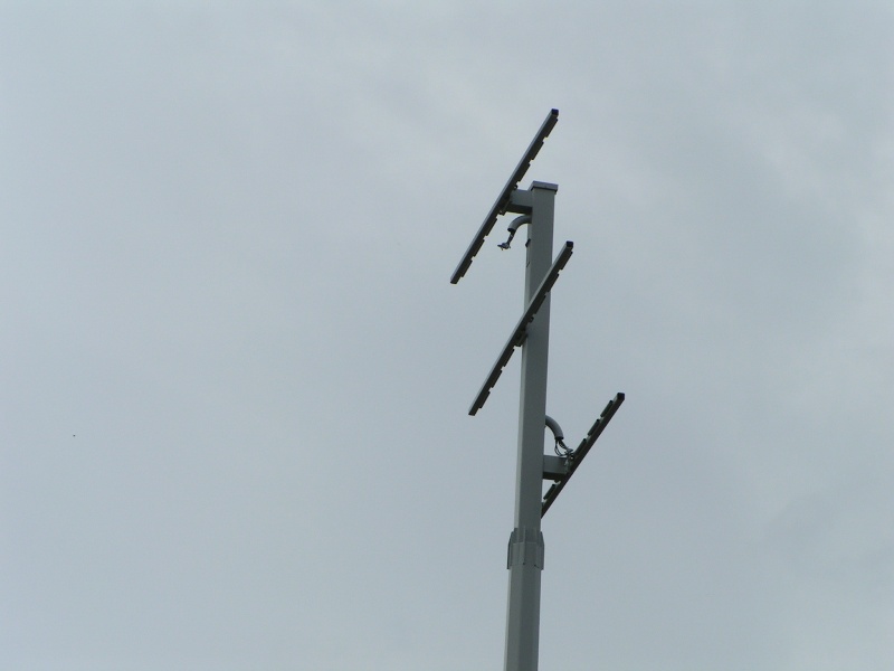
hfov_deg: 11.0
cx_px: 447
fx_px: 4649
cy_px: 336
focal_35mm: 180
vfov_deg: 8.2
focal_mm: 27.5
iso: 50
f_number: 8
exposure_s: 1/800
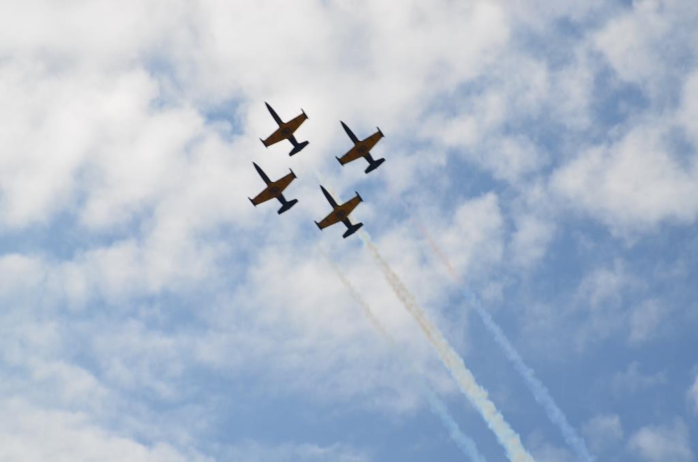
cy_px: 231
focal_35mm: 135
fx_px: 2612
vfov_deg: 10.1
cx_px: 349
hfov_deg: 15.2
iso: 100
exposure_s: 1/200
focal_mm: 90
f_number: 13
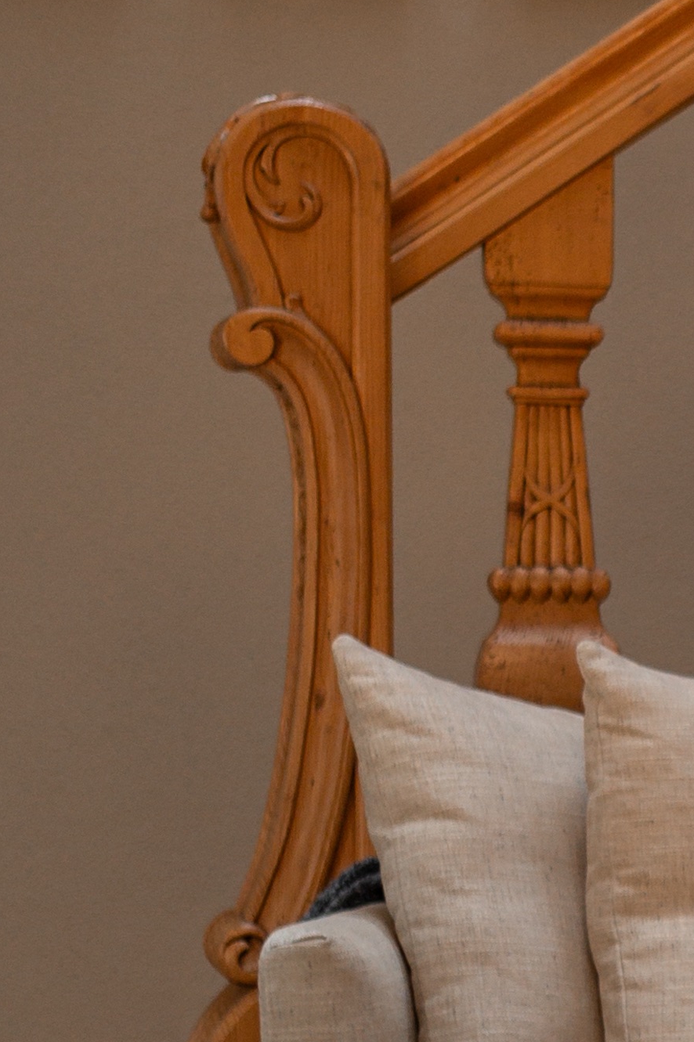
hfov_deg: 8.1
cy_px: 905
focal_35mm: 159
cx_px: 1509
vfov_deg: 12.8
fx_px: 4602
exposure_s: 1/1250
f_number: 1.4
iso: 800
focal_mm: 35
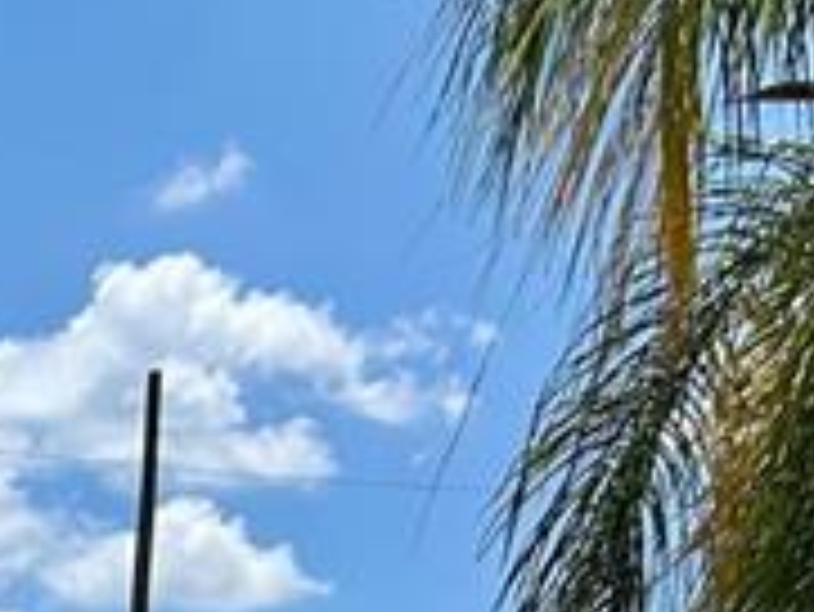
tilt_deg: -7.6
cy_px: 1642
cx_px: -823
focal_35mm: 147
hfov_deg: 11.9
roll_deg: -1.4
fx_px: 3459
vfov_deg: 8.8
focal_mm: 5.7
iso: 50
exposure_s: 1/5882
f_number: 1.5
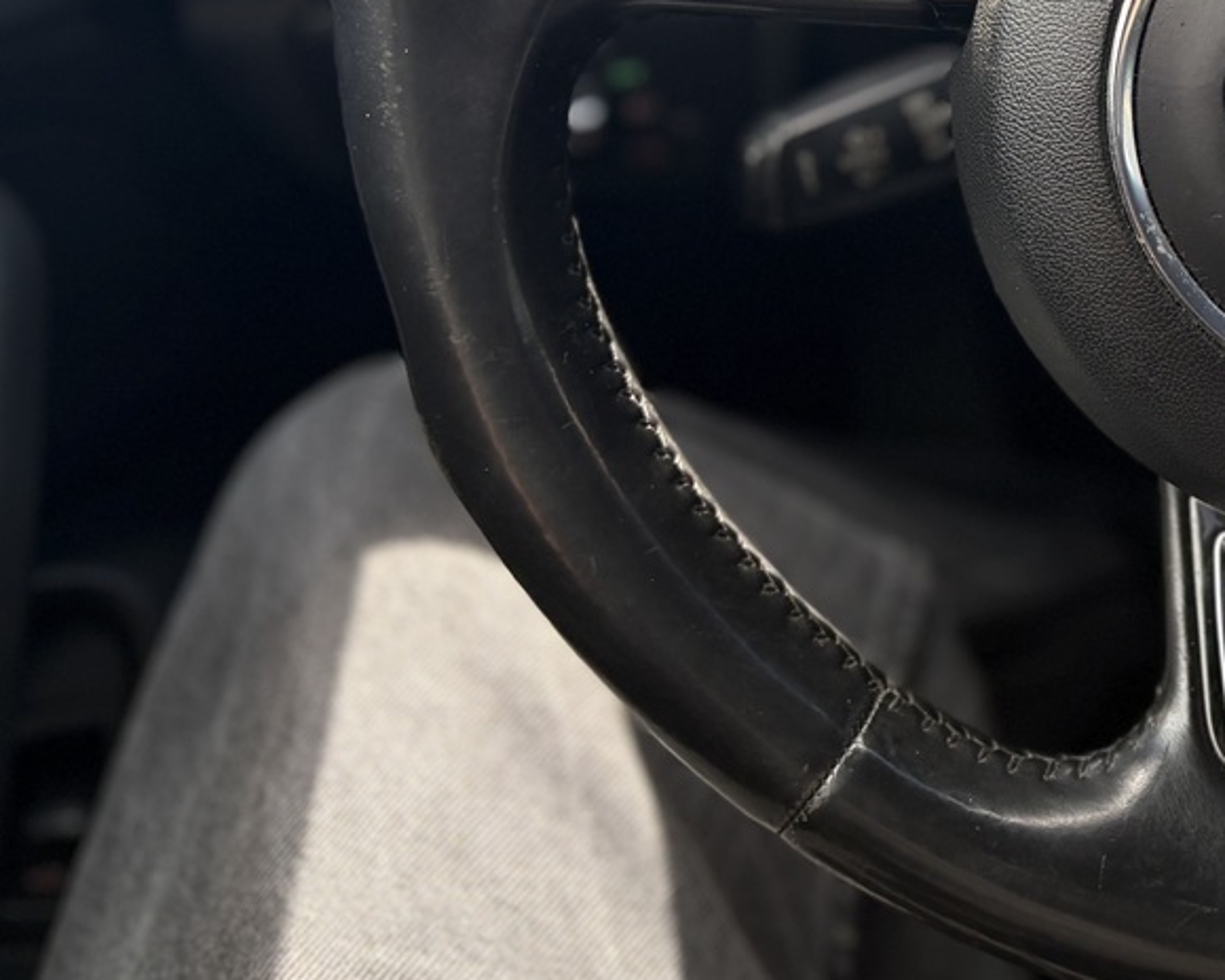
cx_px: 1489
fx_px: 2284
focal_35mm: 63
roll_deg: +0.1
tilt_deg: -25.2
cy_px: -70
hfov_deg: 26.5
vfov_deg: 22.9
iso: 64
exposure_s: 1/333
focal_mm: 5.96
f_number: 1.6
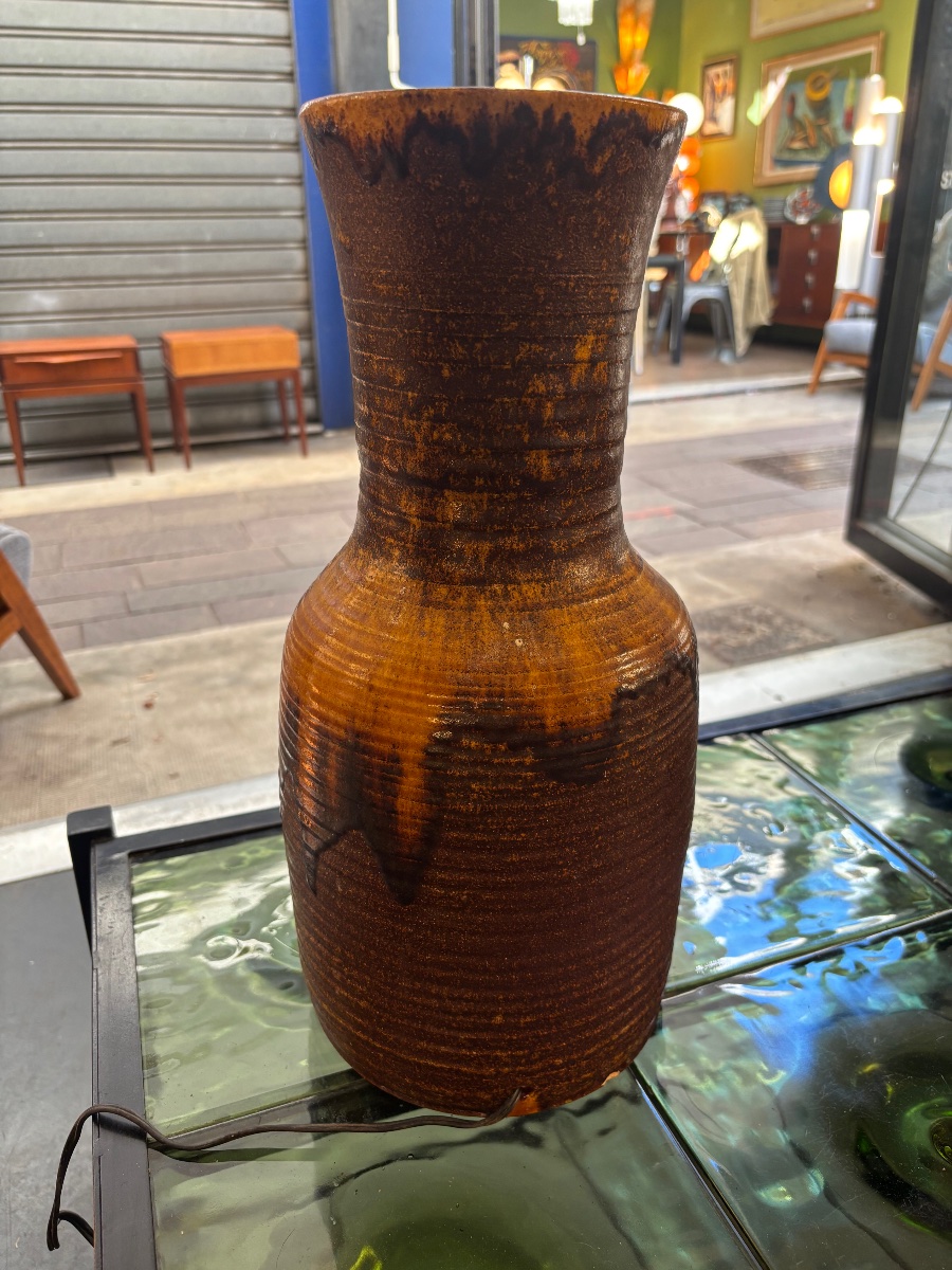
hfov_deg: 53.1
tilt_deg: -22.9
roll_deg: +0.3
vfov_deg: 67.3
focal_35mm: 26
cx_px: 476
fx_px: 953
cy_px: 635
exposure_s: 1/100
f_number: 1.6
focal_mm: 5.96
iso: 100
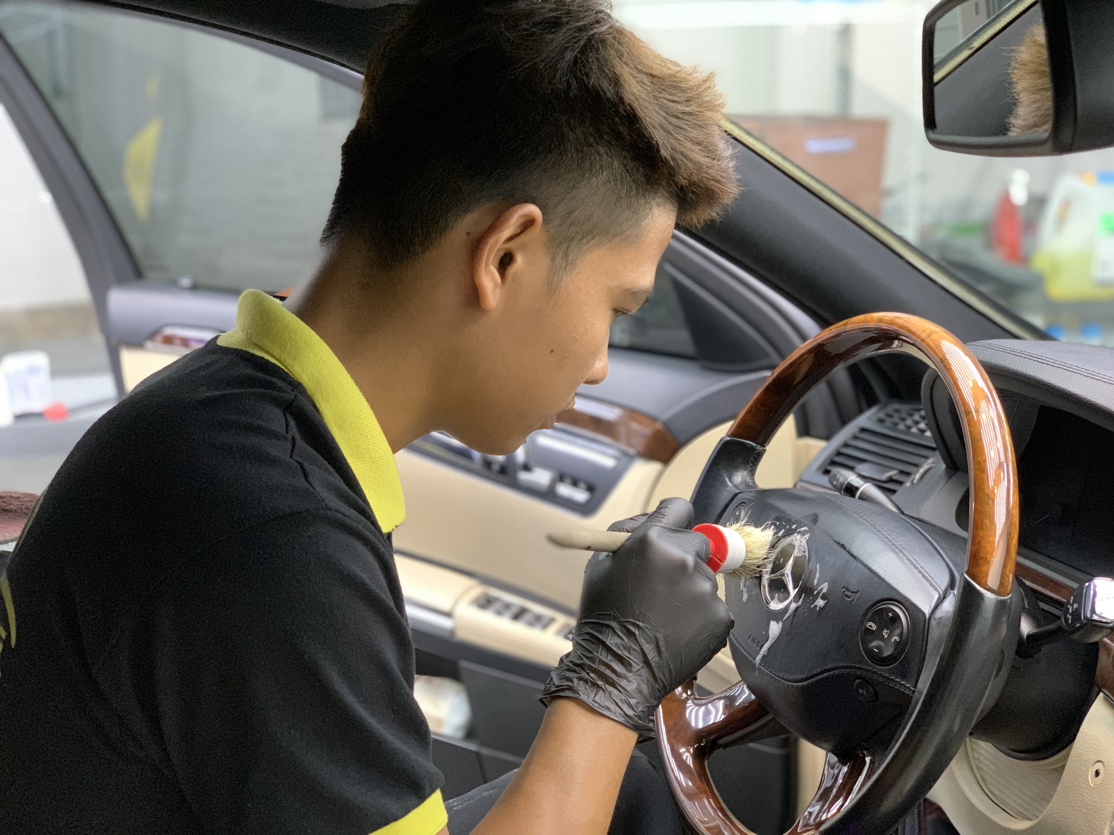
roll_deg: +0.7
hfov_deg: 36.8
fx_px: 1673
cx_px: 557
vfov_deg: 28.0
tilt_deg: -11.6
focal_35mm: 52
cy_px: 418
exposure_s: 1/41
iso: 400
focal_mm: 6
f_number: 2.4
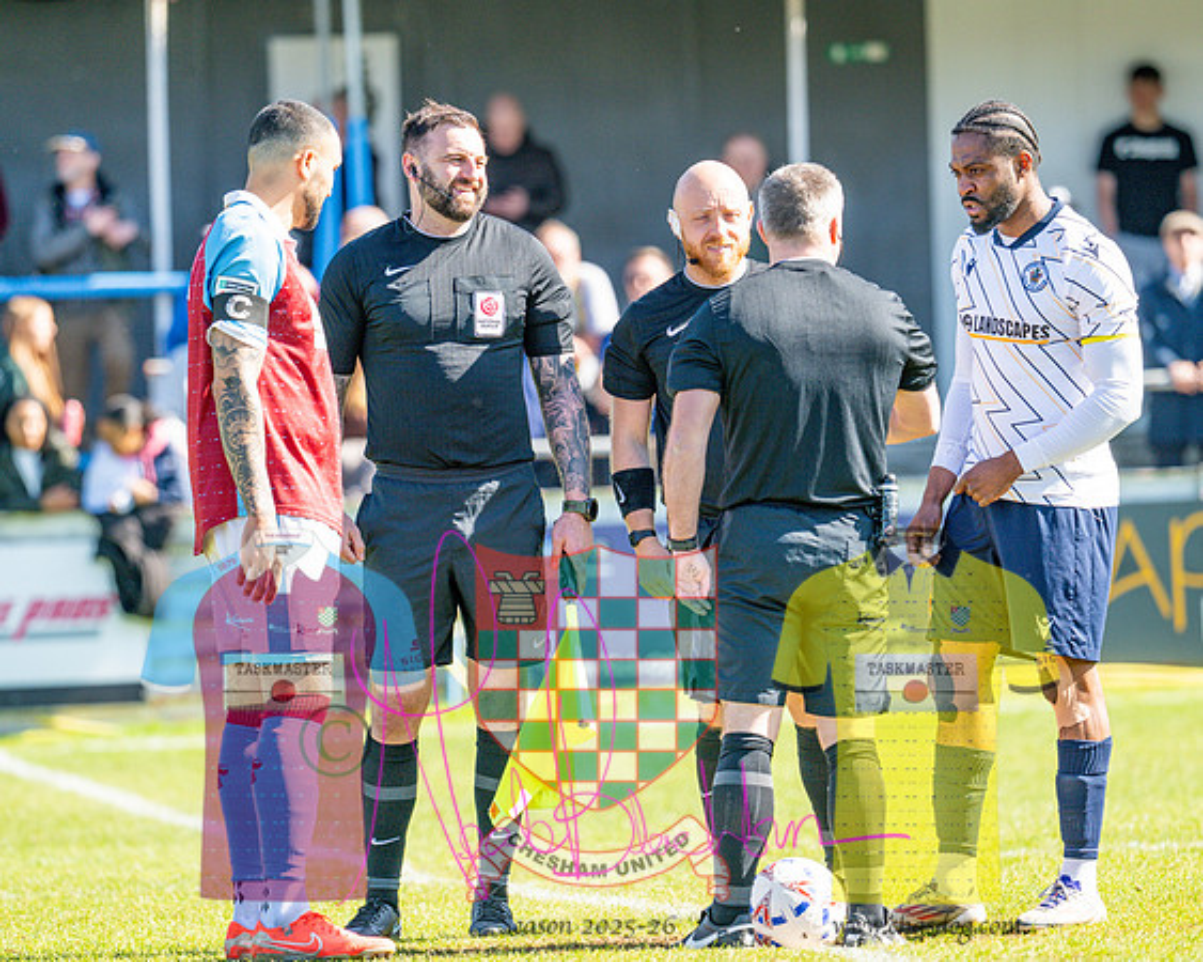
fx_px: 16041
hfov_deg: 4.3
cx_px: 614
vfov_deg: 3.4
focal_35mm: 451
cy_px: 481
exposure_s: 1/800
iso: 400
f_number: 5.6
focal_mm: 400
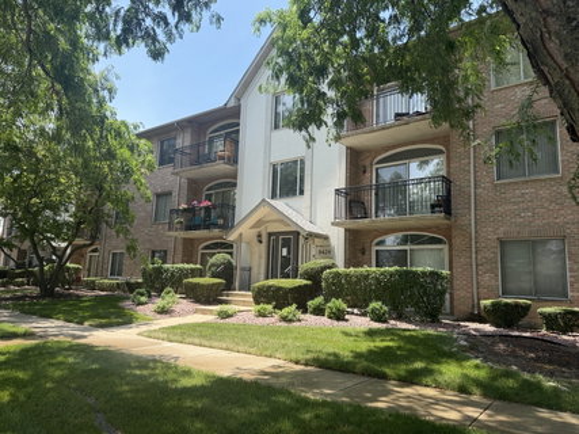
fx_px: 401
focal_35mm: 24
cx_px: 290
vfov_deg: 56.8
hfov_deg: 71.6
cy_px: 217
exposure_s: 1/1812
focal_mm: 6.76
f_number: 1.78
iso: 100
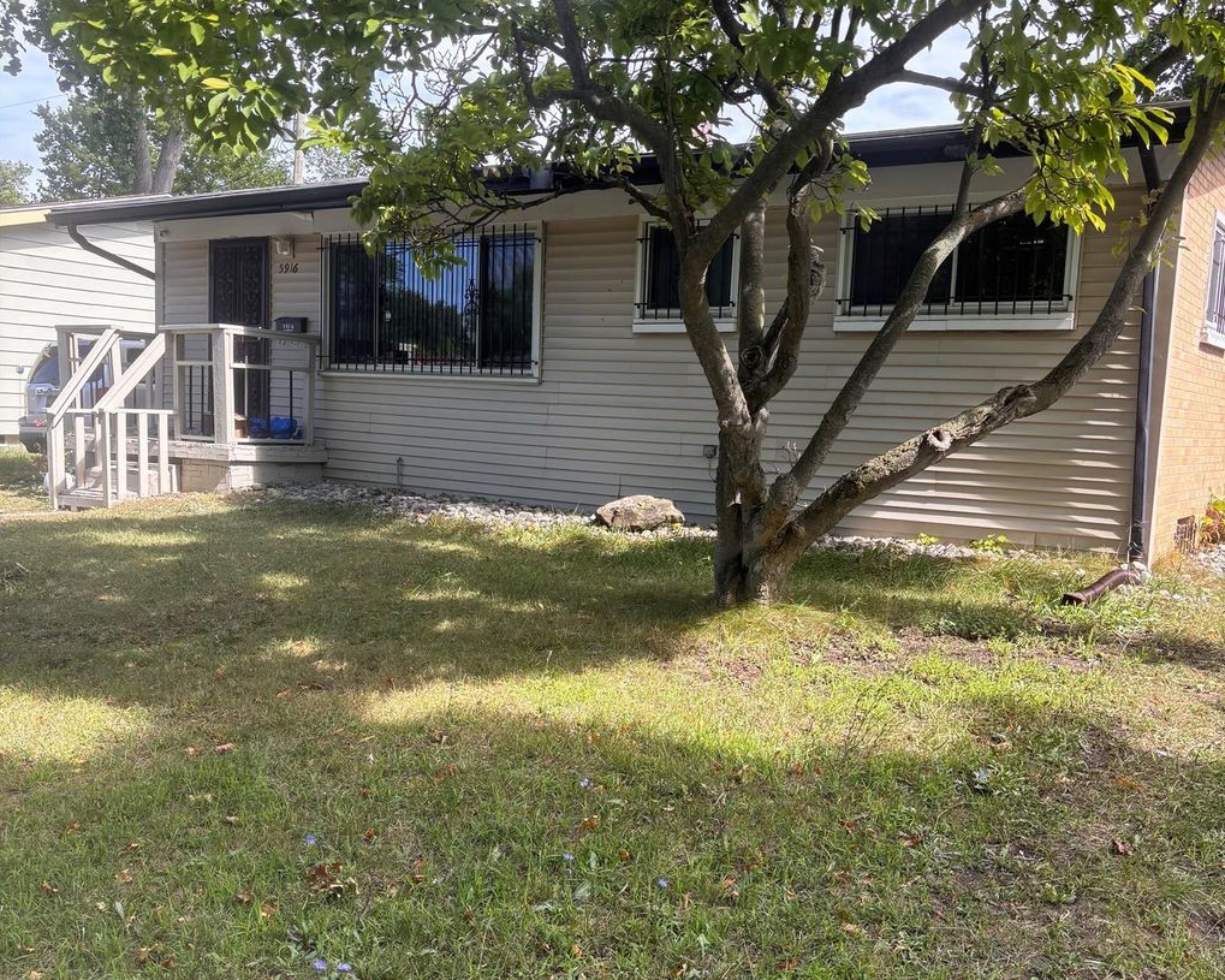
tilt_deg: -7.9
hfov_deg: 52.8
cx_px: 613
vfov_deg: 43.2
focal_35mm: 34
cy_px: 565
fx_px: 1233
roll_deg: -4.1
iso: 50
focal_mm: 5.96
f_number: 1.6
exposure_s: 1/587
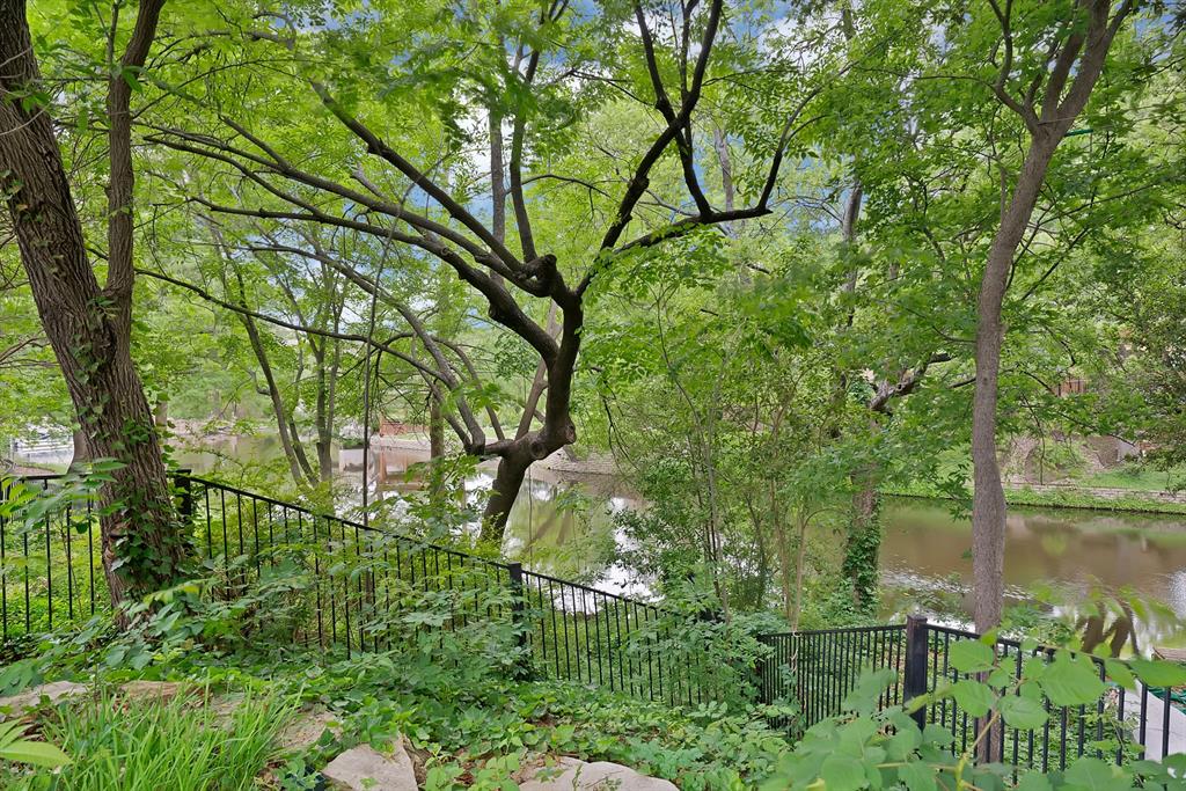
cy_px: 396
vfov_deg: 53.1
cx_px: 593
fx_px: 791
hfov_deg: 73.7
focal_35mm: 24
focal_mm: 24
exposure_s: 1/10
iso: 640
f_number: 9
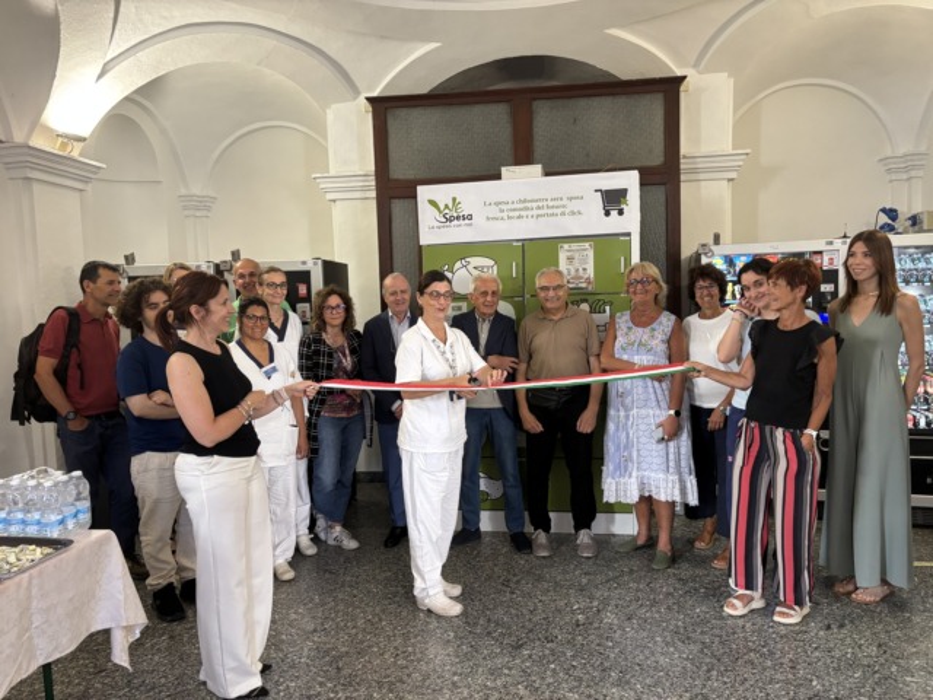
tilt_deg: -4.9
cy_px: 350
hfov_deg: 67.3
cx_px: 466
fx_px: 701
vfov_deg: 53.1
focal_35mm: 26
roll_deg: +1.6
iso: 250
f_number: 1.6
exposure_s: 1/50
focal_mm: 5.96
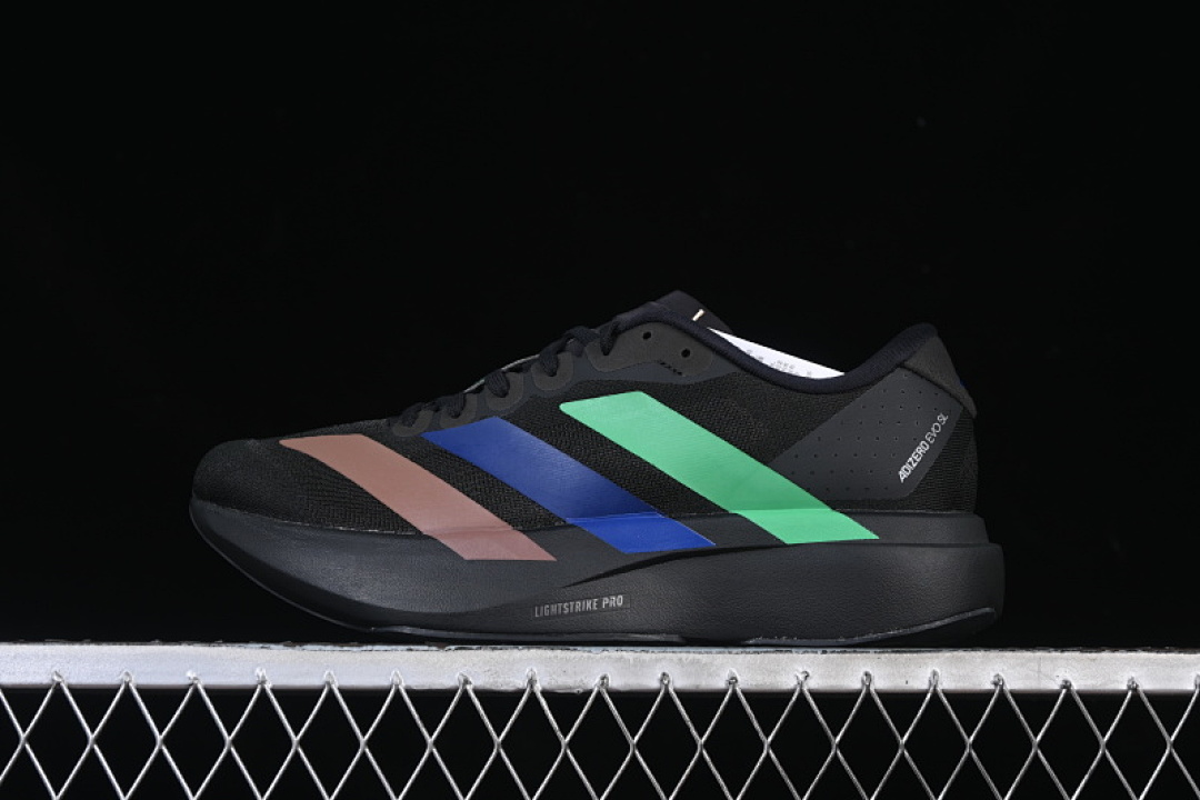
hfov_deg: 27.0
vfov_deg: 18.2
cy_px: 400
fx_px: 2500
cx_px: 600
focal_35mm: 75
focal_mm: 50
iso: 160
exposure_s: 1/60
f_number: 6.3
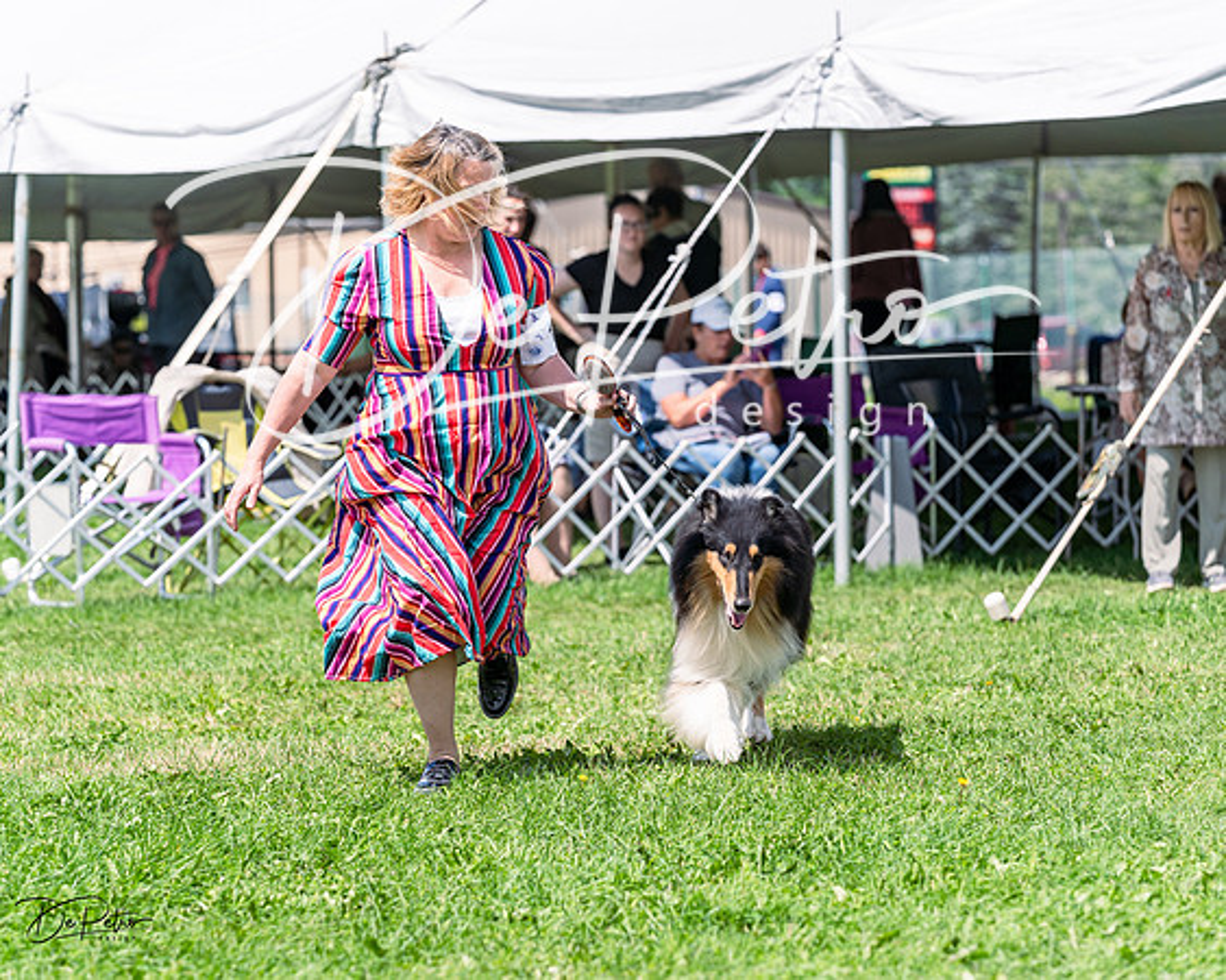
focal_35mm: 145
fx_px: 5270
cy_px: 490
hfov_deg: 13.3
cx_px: 613
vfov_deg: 10.6
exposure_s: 1/1000
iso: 100
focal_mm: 129
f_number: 4.5
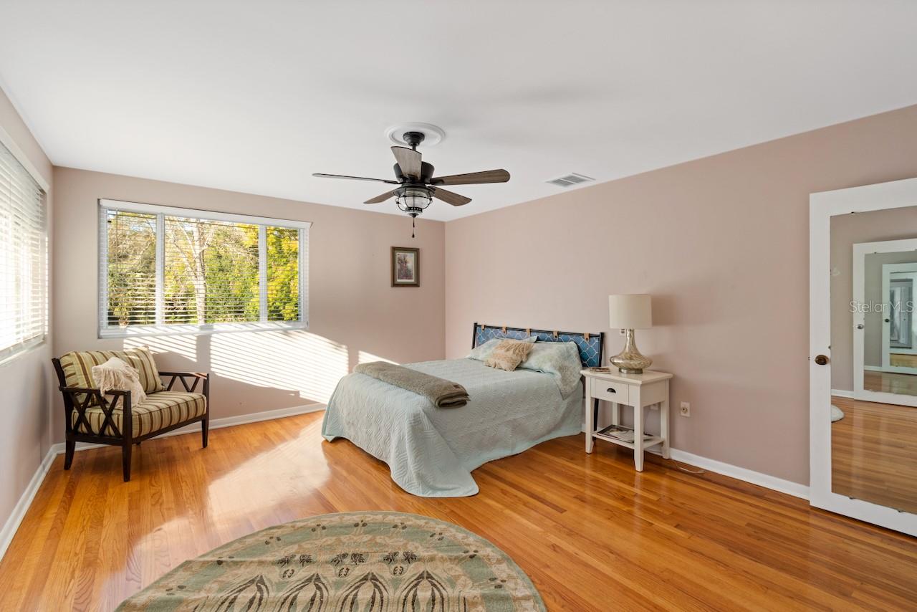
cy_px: 306
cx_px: 458
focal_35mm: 15
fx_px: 382
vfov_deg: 77.4
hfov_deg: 100.4
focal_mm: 10
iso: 250
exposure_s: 1/2
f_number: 10
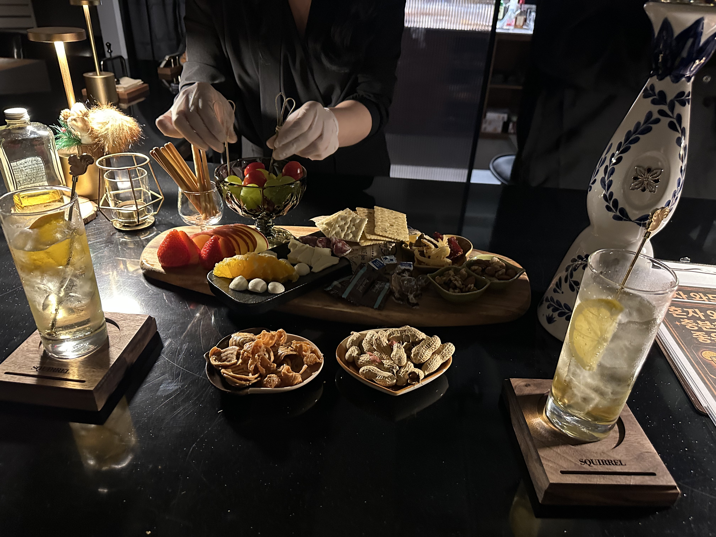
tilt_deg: -29.4
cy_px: 268
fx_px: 496
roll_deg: -2.3
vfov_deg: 56.8
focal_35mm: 24
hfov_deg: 71.6
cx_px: 358
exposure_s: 1/30
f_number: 1.78
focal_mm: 6.86
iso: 1000
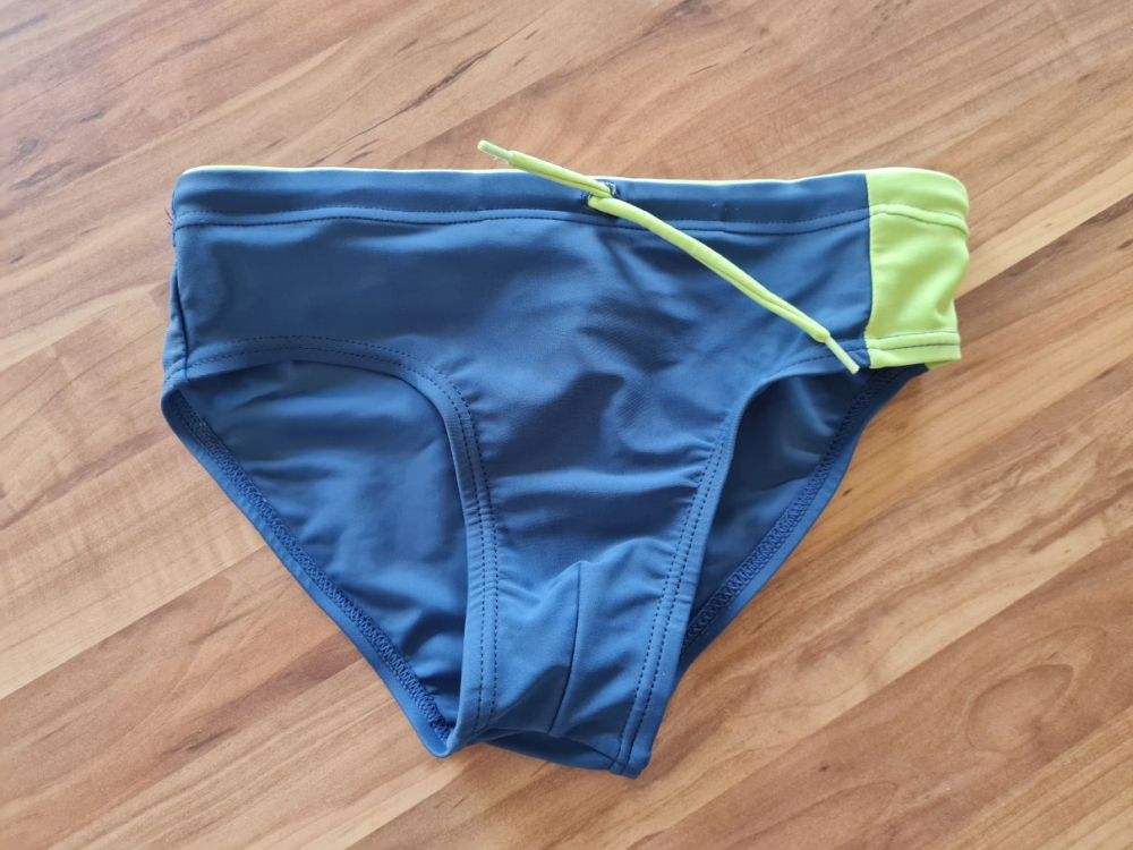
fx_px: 851
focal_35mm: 26
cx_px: 566
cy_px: 425
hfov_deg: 67.3
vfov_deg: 53.1
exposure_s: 1/50
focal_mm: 5.4
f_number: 1.8
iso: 400
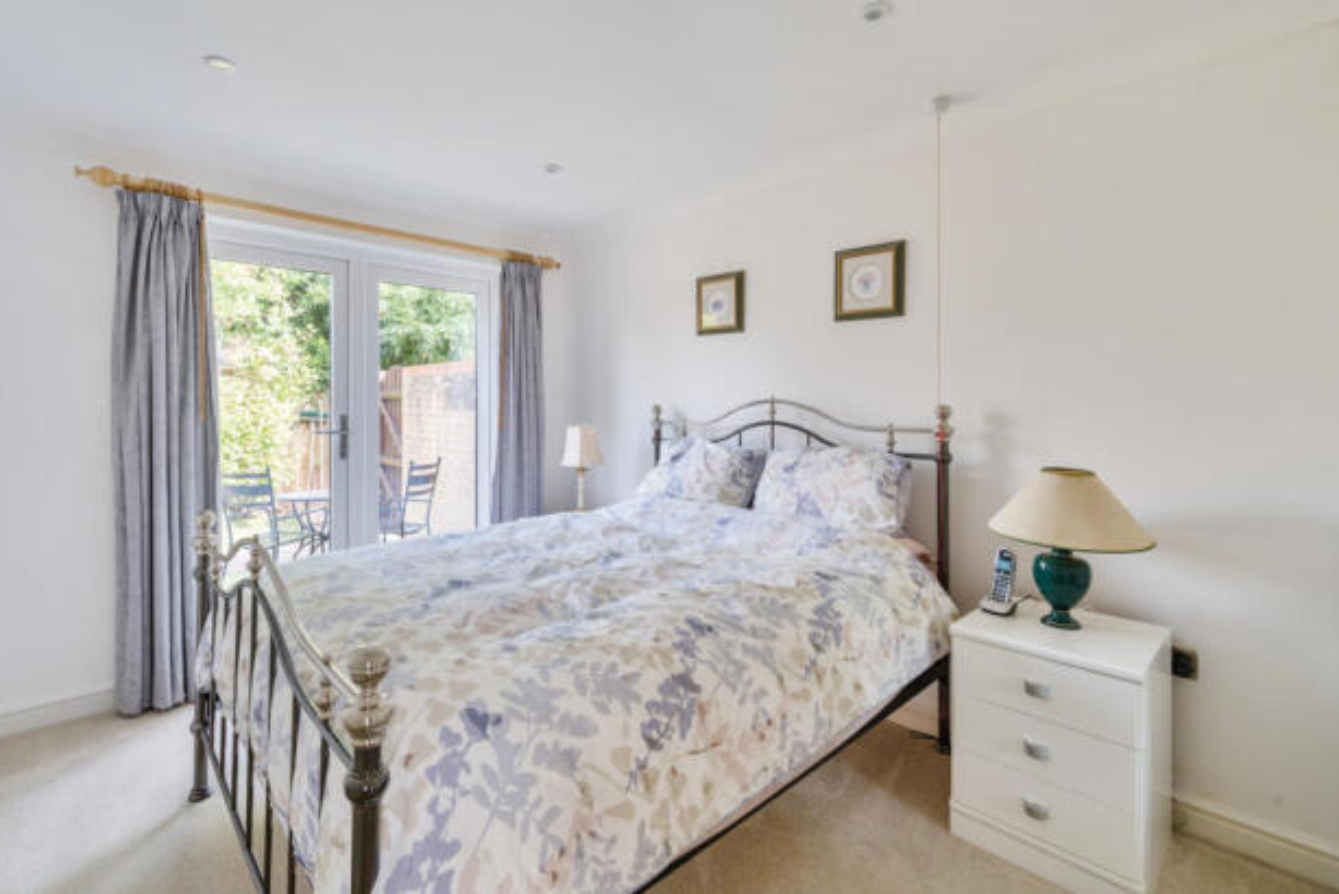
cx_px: 636
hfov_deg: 96.6
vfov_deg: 73.7
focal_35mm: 16
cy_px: 422
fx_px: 595
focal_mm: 15
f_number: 8
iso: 100
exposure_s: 1/13
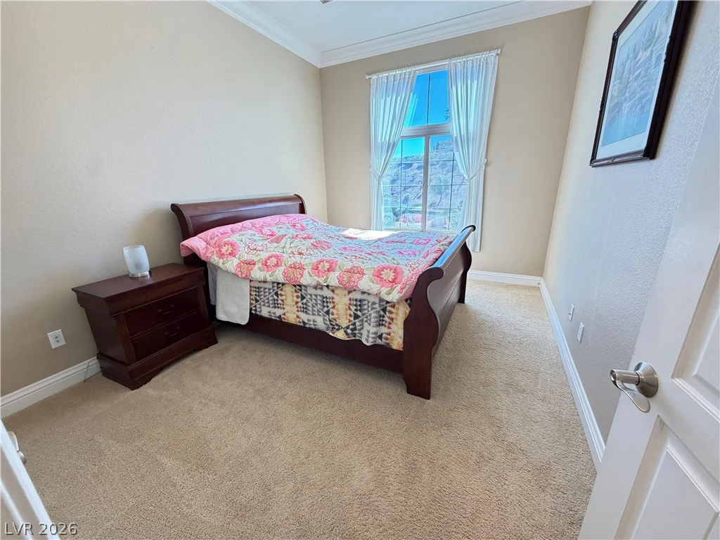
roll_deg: +1.5
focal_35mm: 14
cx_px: 360
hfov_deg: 102.1
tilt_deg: -17.0
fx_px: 291
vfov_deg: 85.7
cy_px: 270
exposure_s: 1/60
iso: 320
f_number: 2.2
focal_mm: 2.22
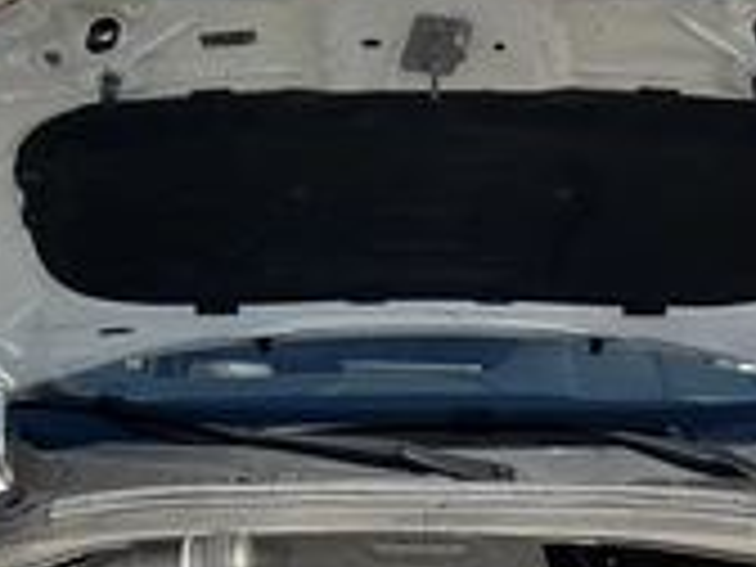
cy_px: 464
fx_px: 1507
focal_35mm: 69
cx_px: 410
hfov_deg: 28.2
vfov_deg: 21.0
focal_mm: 3
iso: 25
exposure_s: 1/1451
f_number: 1.8
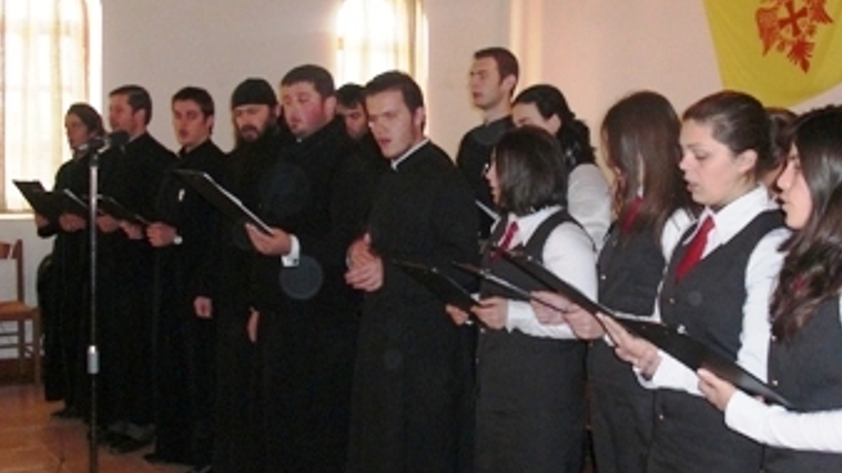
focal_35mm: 52
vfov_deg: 23.0
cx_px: 518
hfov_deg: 39.6
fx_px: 1161
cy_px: 197
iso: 200
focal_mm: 6.3
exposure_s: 1/60
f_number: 2.8
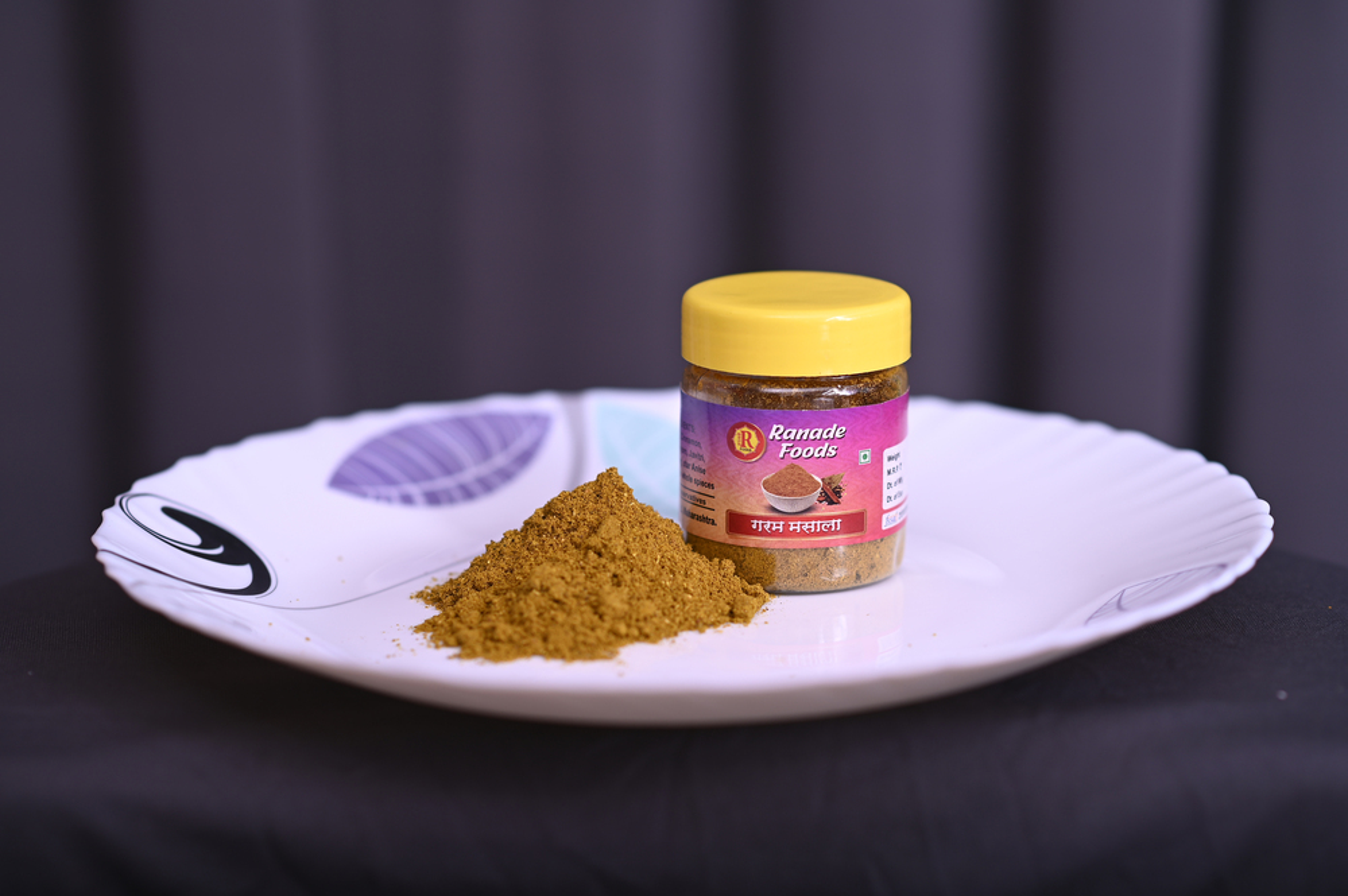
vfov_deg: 16.0
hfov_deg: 23.9
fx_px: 3180
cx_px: 674
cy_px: 448
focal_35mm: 85
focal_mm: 85
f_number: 3.2
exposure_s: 1/200
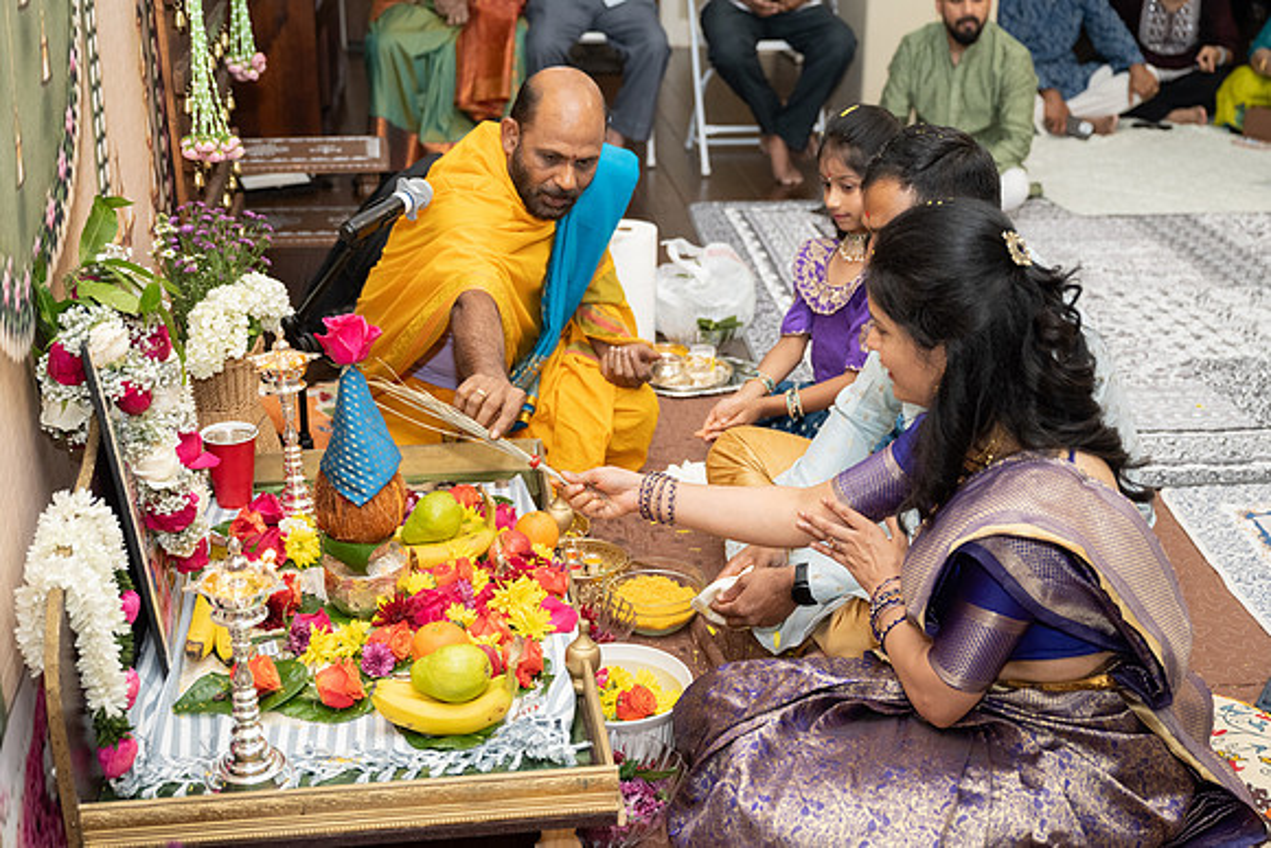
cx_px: 638
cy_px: 424
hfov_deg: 42.6
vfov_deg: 29.2
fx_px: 1629
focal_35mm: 46
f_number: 3.2
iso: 1000
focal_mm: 43
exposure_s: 1/160
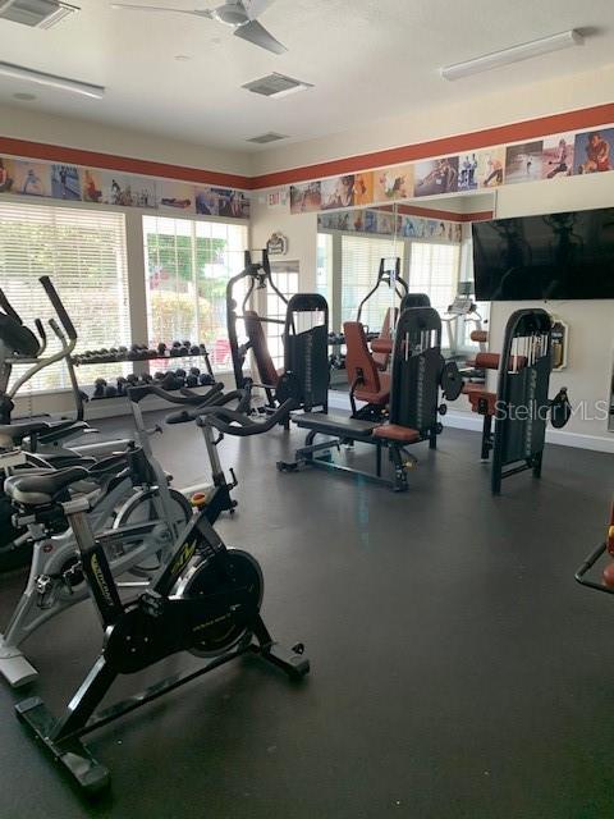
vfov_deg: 67.3
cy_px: 410
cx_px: 307
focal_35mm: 26
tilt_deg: -9.1
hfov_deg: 53.1
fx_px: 615
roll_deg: +1.7
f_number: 1.8
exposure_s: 1/88
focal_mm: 4.25
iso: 100
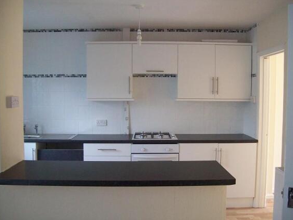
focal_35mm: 37
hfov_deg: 50.1
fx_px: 313
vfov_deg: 38.7
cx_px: 148
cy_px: 111
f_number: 2.7
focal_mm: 6
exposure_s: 1/64
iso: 200
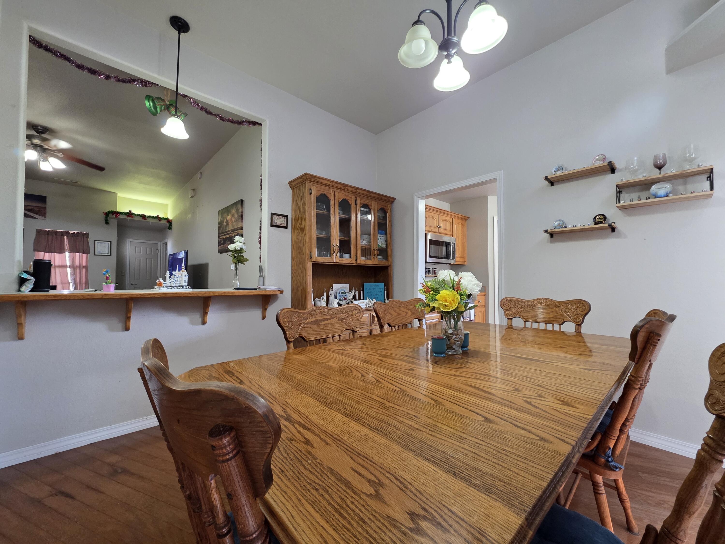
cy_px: 272
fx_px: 272
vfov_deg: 89.9
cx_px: 362
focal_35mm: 13
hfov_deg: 106.2
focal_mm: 2.2
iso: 320
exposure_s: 1/60
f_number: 1.9
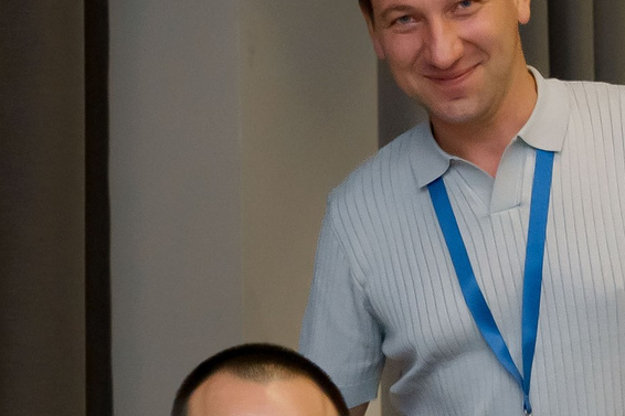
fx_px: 3141
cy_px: 603
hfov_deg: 11.3
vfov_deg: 7.5
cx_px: 526
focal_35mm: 181
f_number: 5
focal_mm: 40
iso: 3200
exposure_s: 1/125
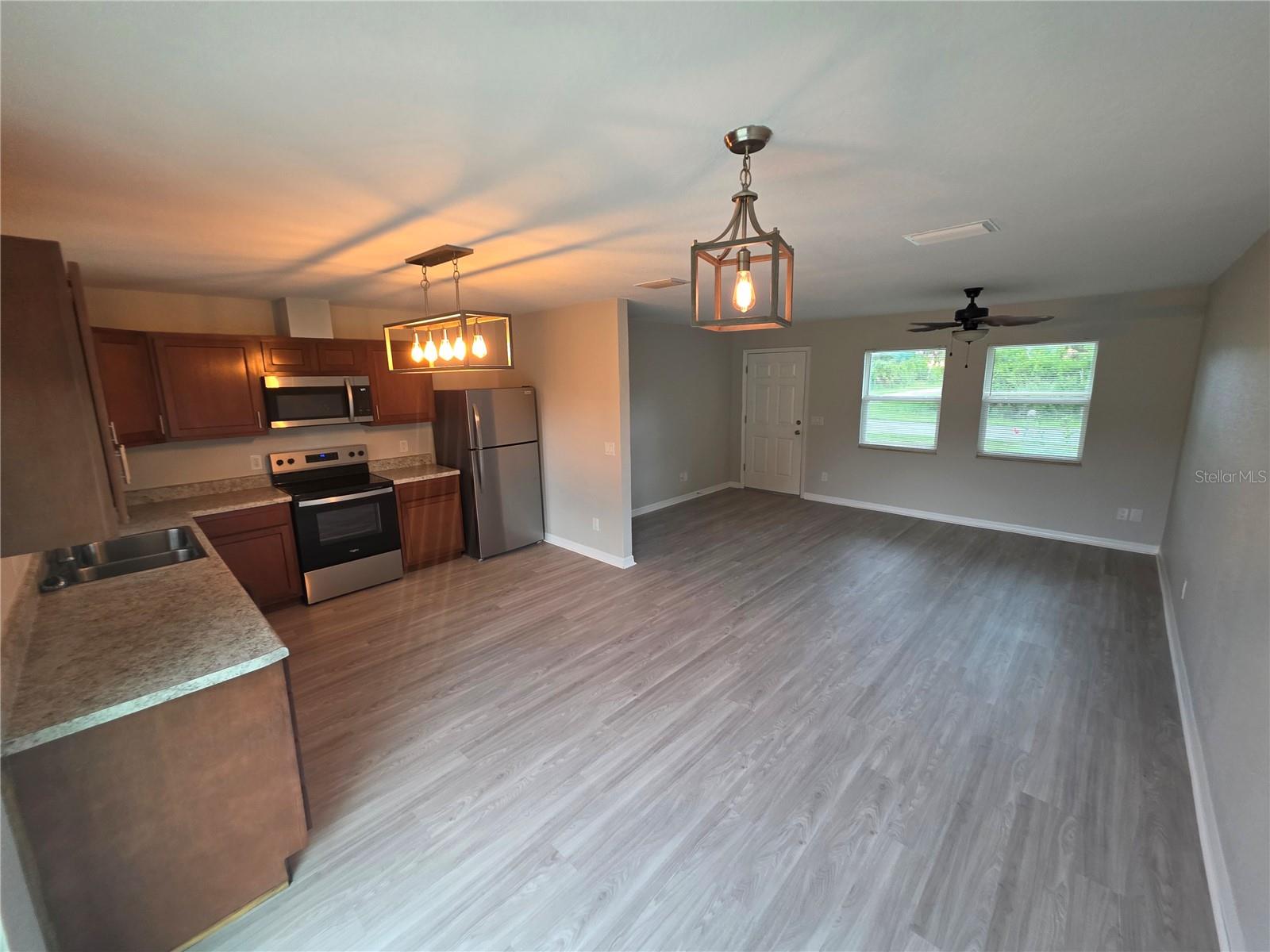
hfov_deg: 106.2
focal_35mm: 13
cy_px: 476
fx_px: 477
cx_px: 635
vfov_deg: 89.9
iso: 200
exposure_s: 1/120
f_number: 1.9
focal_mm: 2.2
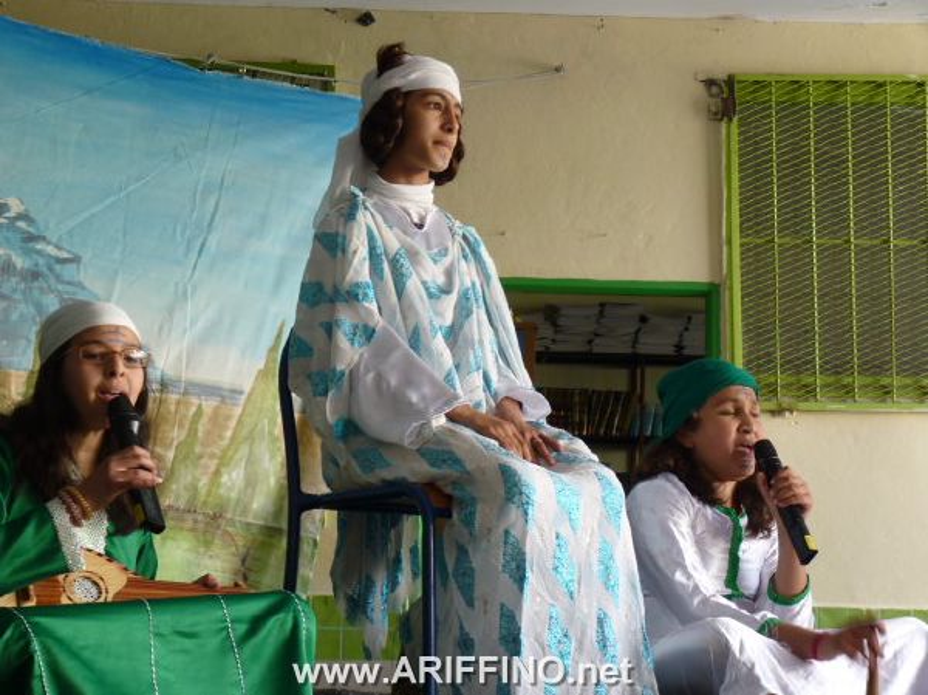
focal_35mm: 81
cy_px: 348
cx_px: 464
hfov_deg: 24.1
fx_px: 2170
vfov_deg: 18.2
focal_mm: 14.4
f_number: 3.4
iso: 80
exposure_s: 1/20
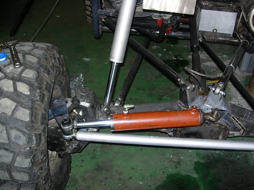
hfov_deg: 49.0
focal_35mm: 38
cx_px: 127
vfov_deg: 37.7
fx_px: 279
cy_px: 95
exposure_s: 1/64
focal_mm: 7.8
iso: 79
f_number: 2.8
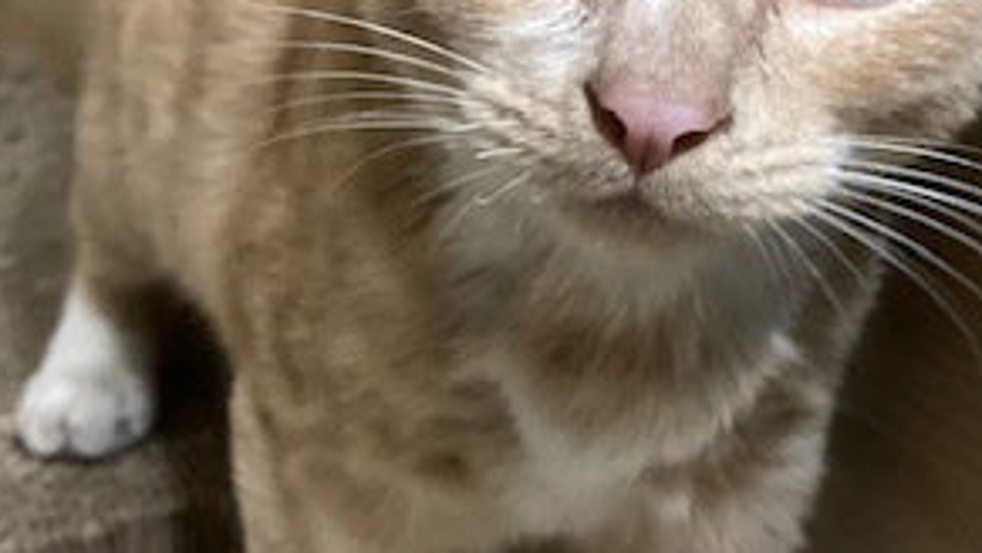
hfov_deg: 31.4
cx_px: 466
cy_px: 111
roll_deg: -2.7
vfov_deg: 17.9
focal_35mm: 67
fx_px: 1745
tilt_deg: -15.0
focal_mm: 3.99
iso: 640
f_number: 1.8
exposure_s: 1/30
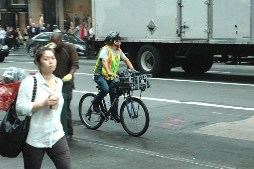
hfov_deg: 22.6
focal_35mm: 90
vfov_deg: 15.2
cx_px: 127
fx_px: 634
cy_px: 84
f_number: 6.3
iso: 1600
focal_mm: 60
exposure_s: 1/160
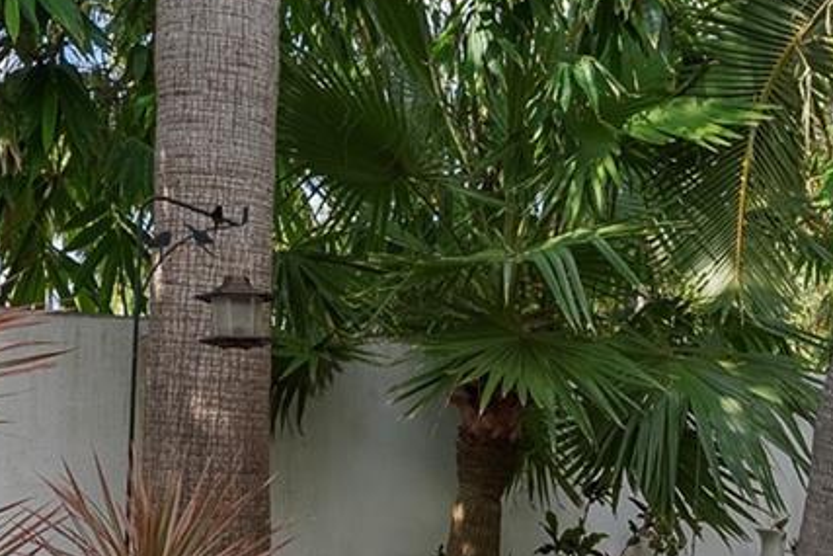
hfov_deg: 32.3
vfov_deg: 22.3
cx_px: 691
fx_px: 1389
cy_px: 451
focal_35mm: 60
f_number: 8
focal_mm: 16
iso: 100
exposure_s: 1/40
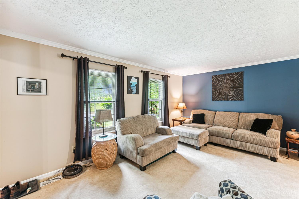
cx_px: 150
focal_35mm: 14
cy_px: 100
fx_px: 116
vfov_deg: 81.2
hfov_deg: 104.3
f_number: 8
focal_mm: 14
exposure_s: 1/3.33
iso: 100
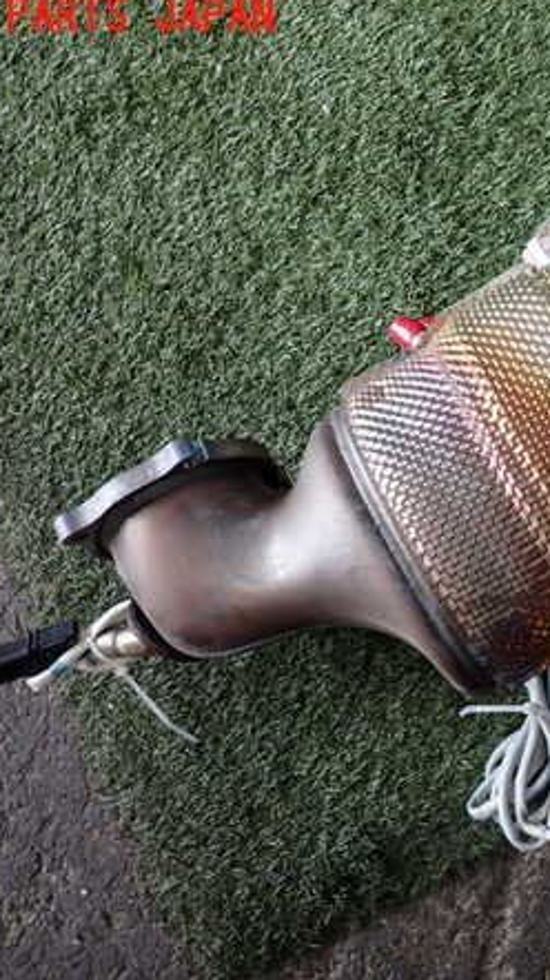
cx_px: 537
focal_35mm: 37
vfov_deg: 54.0
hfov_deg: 30.0
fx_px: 961
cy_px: 488
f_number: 2
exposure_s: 1/80
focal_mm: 4.5
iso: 100
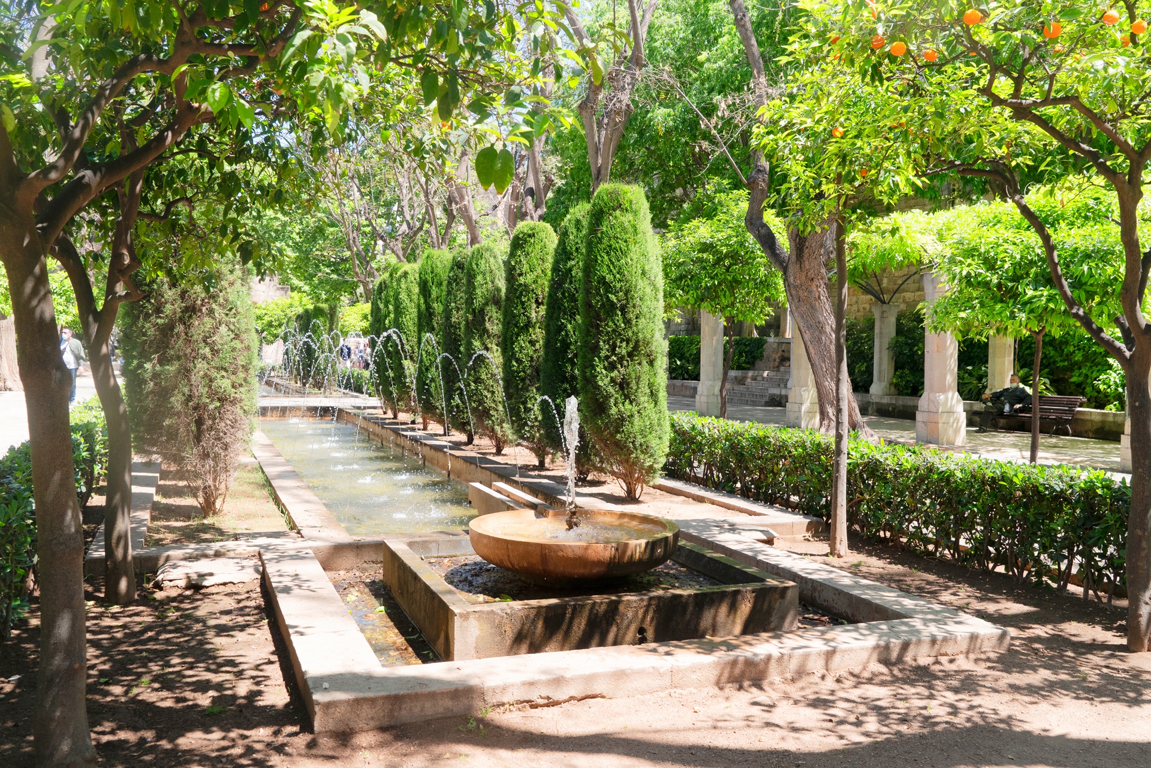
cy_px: 384
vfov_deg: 43.6
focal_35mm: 30
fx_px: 959
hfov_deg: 61.9
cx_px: 576
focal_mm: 30
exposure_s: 1/640
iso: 800
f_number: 7.1
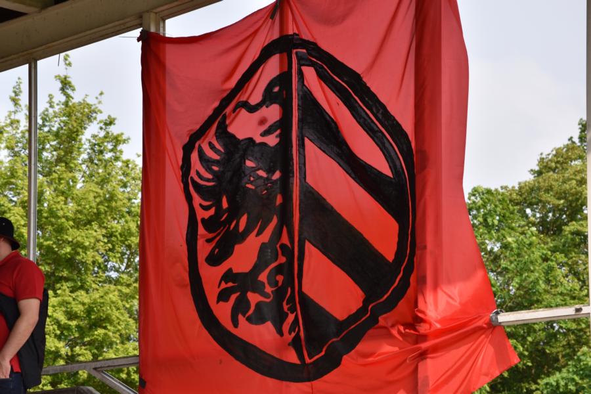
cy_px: 197
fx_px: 2585
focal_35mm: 158
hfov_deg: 13.0
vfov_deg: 8.7
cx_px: 296
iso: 100
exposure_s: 1/200
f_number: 8
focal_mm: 105
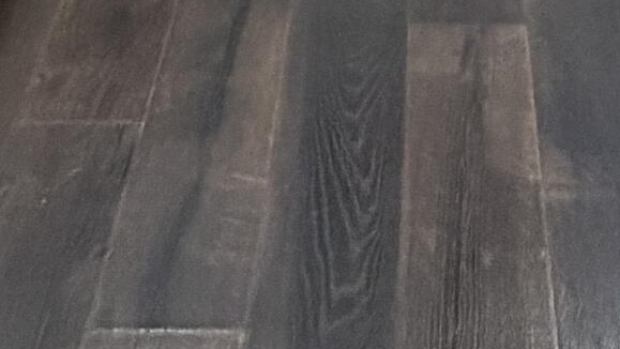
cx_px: 441
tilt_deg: -3.4
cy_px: -848
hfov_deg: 26.6
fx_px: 1299
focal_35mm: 79
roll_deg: -1.1
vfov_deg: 9.5
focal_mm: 2.22
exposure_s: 1/60
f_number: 2.2
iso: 500
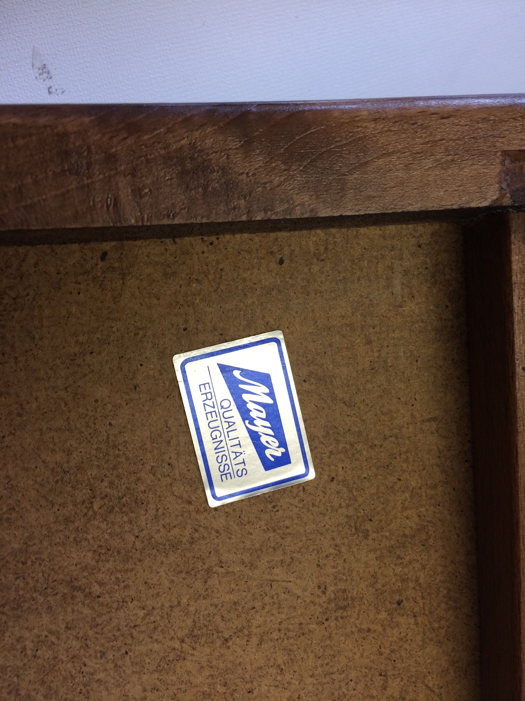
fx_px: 586
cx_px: 262
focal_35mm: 29
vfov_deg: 61.7
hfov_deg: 48.2
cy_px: 350
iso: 32
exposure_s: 1/50
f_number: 2.2
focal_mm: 4.15
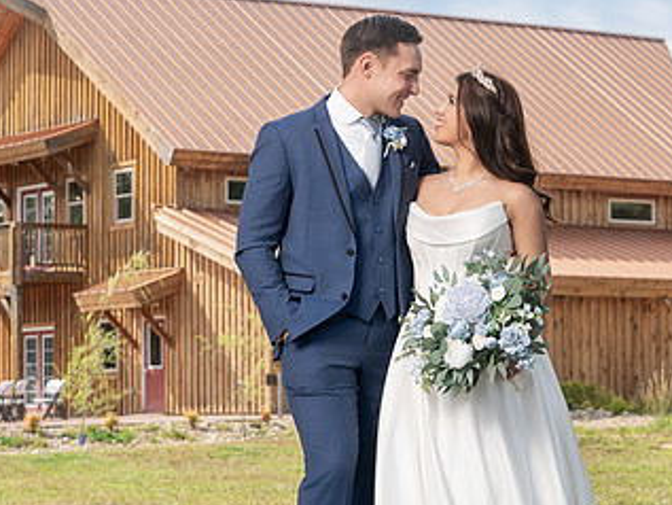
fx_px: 2389
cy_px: 288
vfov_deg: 12.1
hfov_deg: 16.0
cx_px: 401
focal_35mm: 123
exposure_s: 1/200
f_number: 7.1
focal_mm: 70
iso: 100
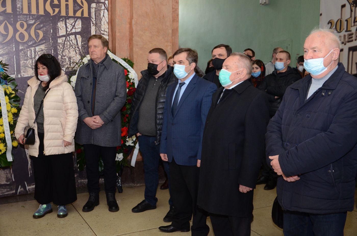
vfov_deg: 34.1
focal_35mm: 39
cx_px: 178
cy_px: 118
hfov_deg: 49.6
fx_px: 386
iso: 1000
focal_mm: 26
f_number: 4
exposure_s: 1/250
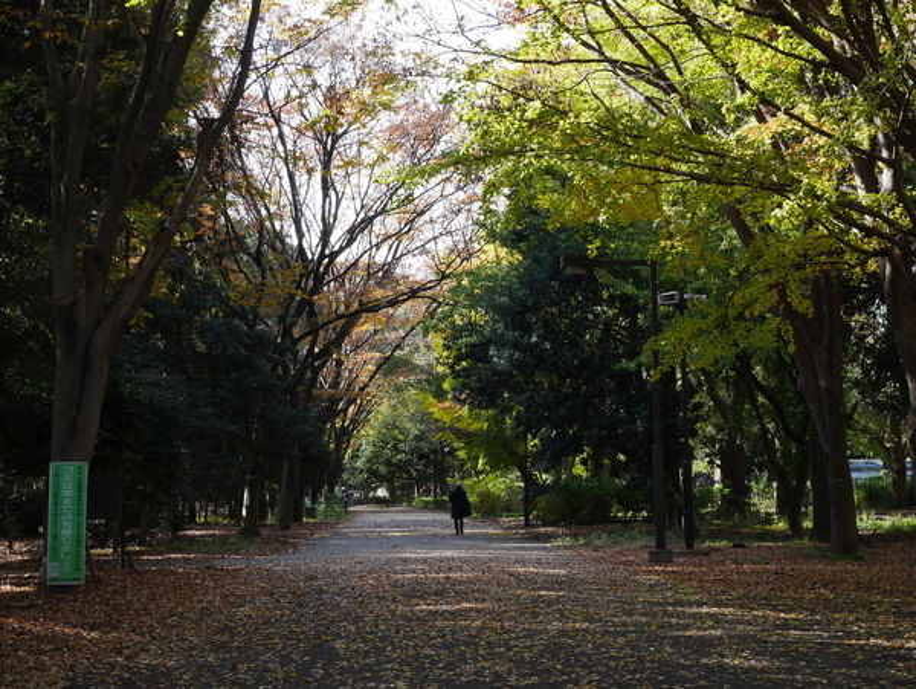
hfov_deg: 30.2
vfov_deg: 23.0
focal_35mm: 64
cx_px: 458
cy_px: 344
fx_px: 1695
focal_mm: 32
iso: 200
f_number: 5.6
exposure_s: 1/100
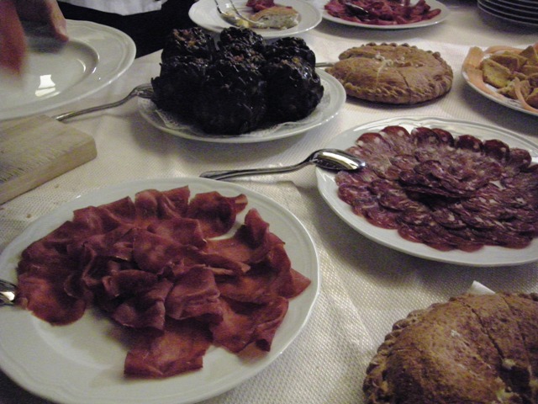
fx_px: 560
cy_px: 202
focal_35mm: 36
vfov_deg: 39.7
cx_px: 269
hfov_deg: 51.4
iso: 1600
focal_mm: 7.5
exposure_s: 1/30
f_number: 2.7
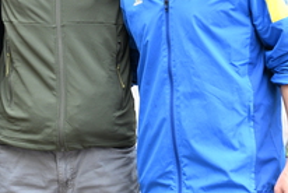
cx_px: 69
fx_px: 961
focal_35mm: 120
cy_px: -47
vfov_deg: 11.2
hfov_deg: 16.9
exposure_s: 1/200
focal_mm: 45
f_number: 4
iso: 1600
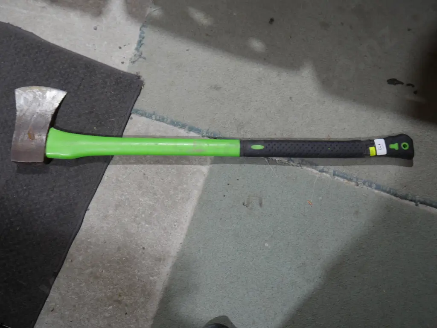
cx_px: 218
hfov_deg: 49.0
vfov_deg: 37.7
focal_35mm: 38
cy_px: 164
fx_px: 480
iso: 400
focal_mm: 19
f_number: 4.1
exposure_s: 1/60
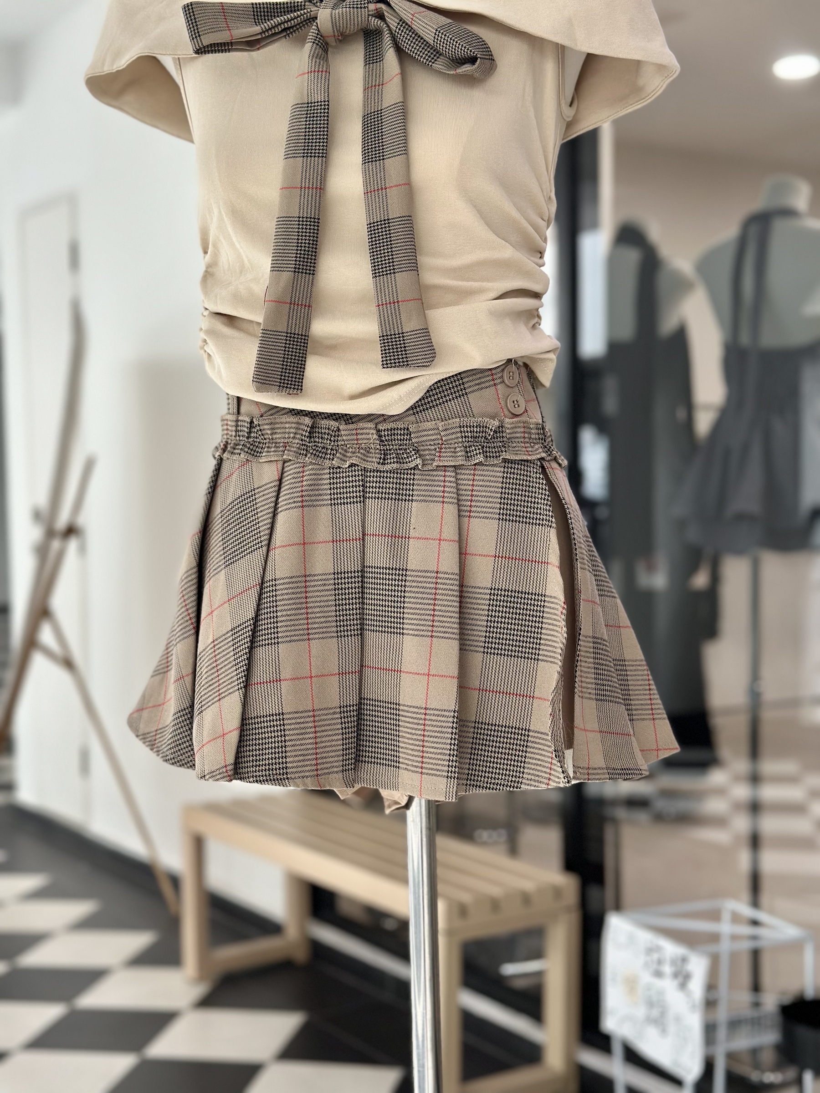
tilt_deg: -1.5
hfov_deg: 30.3
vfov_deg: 39.7
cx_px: 410
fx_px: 1516
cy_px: 546
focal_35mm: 48
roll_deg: +0.2
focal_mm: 6.86
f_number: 1.78
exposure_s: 1/84
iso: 125
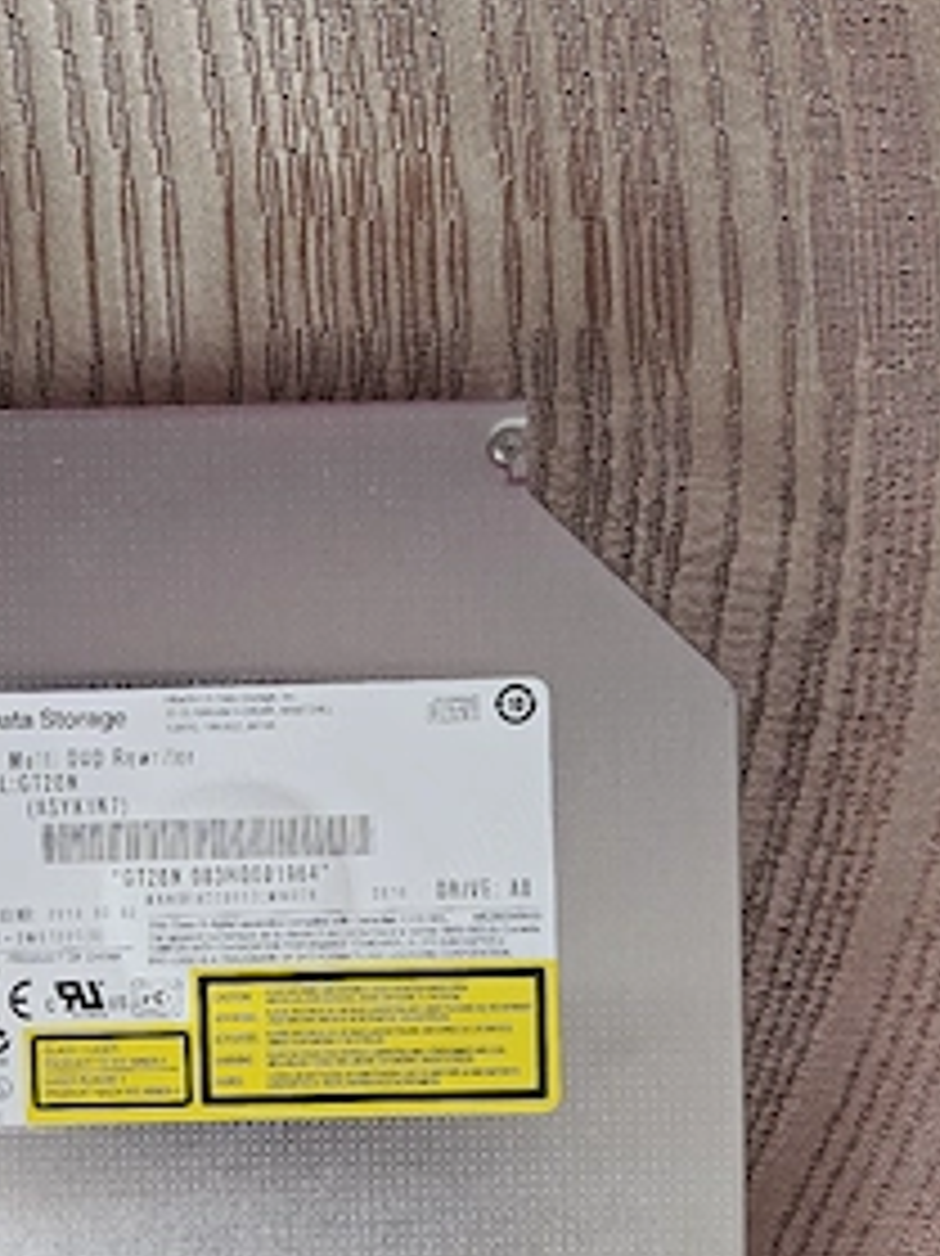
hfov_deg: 42.1
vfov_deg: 54.0
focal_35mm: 33
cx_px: 288
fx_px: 1196
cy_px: 860
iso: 1000
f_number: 1.8
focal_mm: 5.4
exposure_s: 1/101
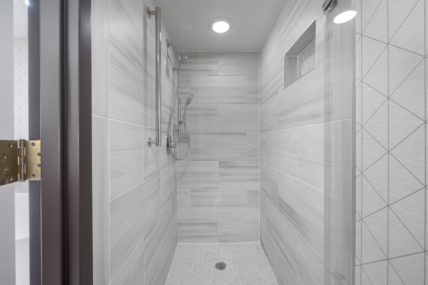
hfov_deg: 104.3
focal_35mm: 14
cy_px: 142
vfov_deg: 81.1
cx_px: 214
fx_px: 166
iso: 400
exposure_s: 1/8
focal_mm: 14
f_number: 8
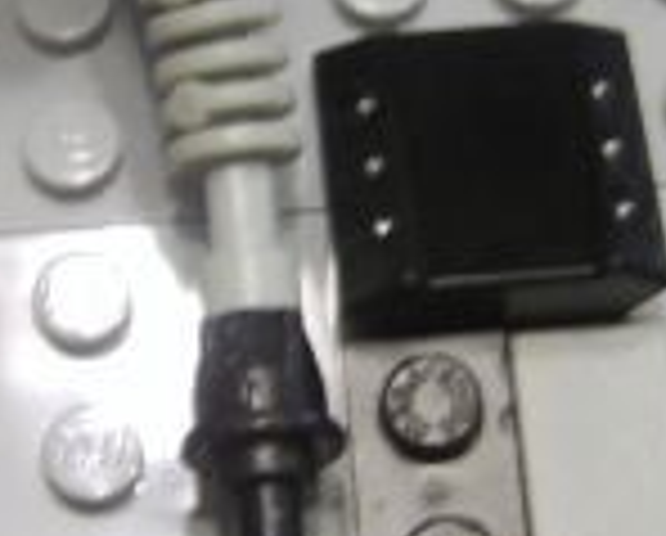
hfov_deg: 13.1
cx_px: 248
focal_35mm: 147
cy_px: 90
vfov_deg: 10.5
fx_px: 2903
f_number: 2.7
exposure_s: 1/5
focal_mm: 8.13
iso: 71
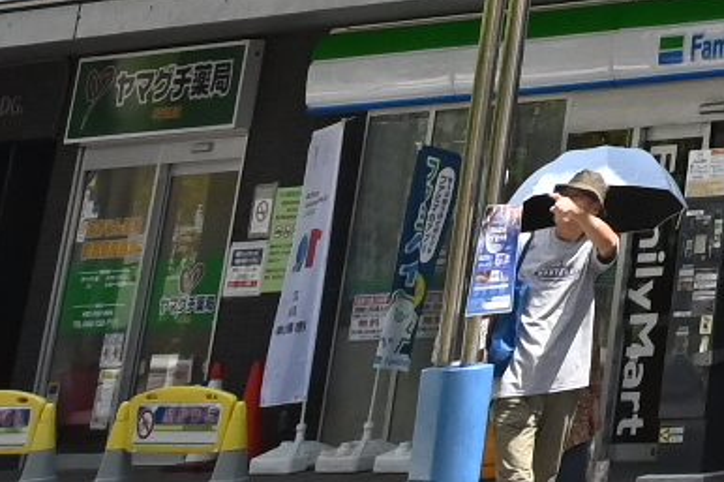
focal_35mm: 141
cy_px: -1030
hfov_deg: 10.6
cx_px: 2108
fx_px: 2834
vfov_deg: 8.1
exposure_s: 1/2000
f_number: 7.1
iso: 1250
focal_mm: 18
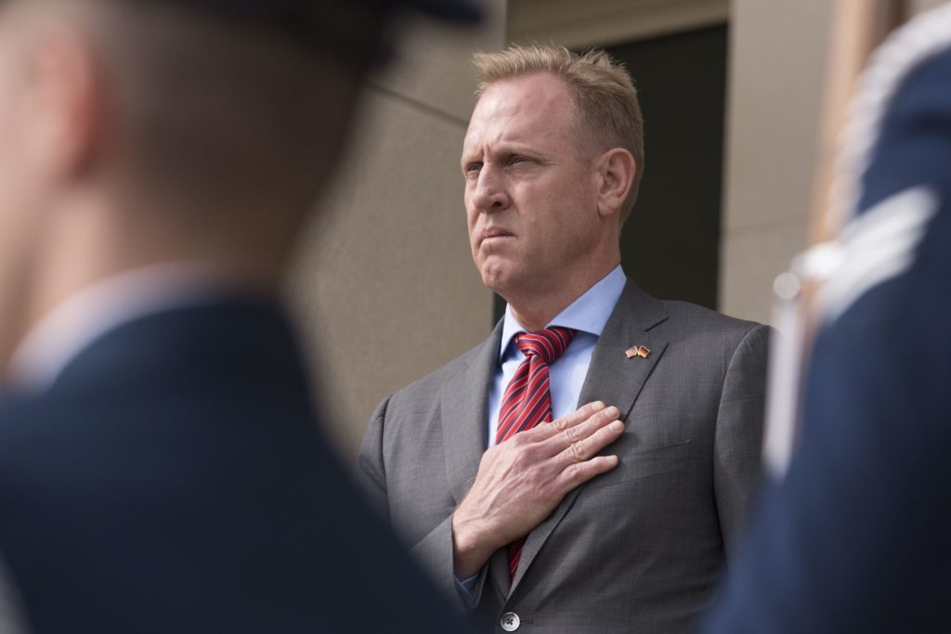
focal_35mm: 160
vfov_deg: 8.6
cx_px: 476
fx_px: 4227
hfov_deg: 12.8
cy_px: 317
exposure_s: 1/4000
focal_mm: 160
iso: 400
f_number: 4.5
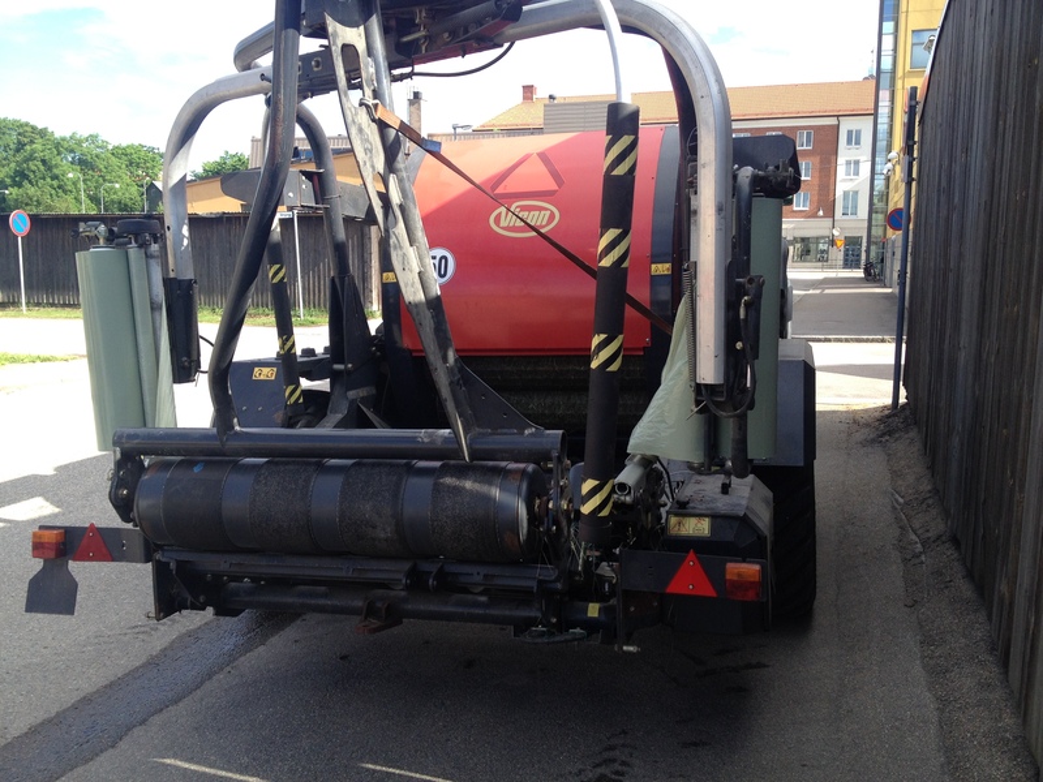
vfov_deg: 40.7
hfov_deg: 52.6
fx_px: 1055
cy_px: 391
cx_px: 522
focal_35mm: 35
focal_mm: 4.28
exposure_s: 1/456
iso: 50
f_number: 2.4
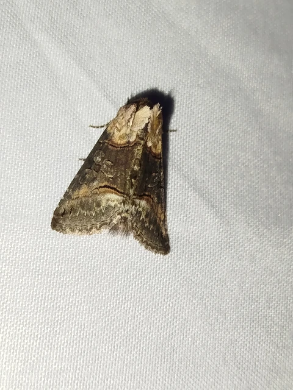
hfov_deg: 23.7
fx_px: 700
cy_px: 195
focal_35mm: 62
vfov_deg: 31.2
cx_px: 146
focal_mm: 5.31
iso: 100
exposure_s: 1/50
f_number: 1.7
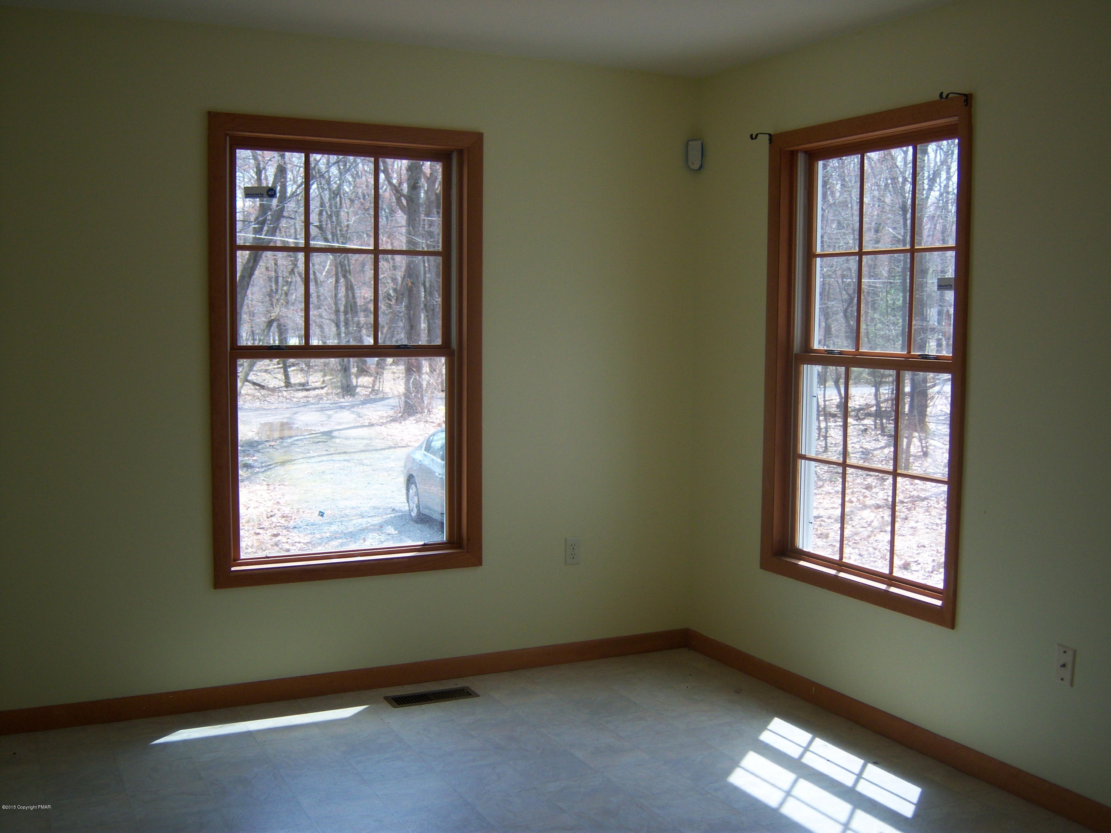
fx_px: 1155
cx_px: 556
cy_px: 416
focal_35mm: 36
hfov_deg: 51.4
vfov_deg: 39.7
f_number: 2.8
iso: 80
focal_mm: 7.5
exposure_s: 1/125
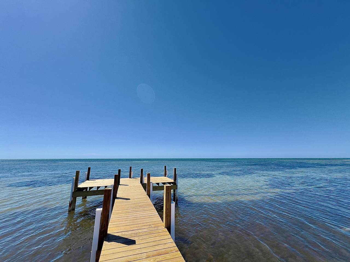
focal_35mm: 13
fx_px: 131
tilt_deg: +10.1
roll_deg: +0.7
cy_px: 131
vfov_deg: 89.9
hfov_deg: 106.2
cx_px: 175
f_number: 1.8
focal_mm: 1.57
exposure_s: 1/2950
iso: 32
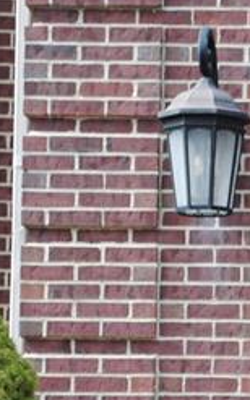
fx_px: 3331
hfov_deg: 4.2
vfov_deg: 6.9
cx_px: 567
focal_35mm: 305
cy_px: 407
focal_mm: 48
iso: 100
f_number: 5.6
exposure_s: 1/125
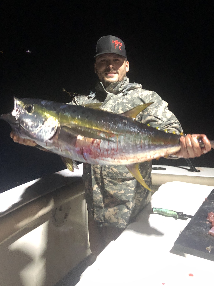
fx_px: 297
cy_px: 126
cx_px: 113
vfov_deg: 51.2
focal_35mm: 36
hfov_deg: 39.6
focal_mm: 3.99
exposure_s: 1/4
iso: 160
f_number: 1.8
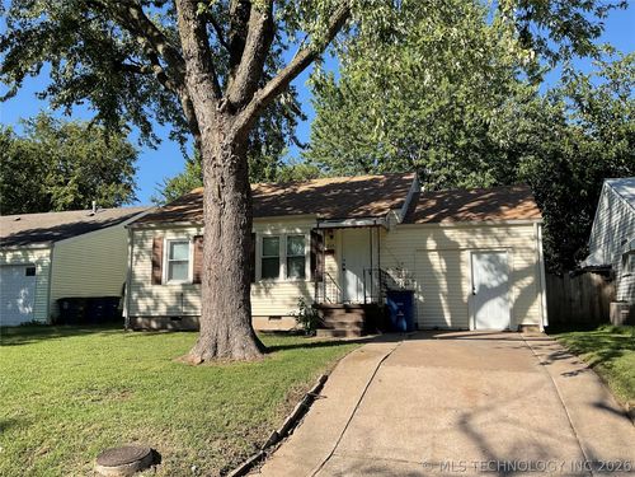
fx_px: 532
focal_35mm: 29
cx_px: 318
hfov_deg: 61.7
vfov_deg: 48.2
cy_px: 238
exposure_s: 1/1250
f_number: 1.8
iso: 16
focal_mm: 3
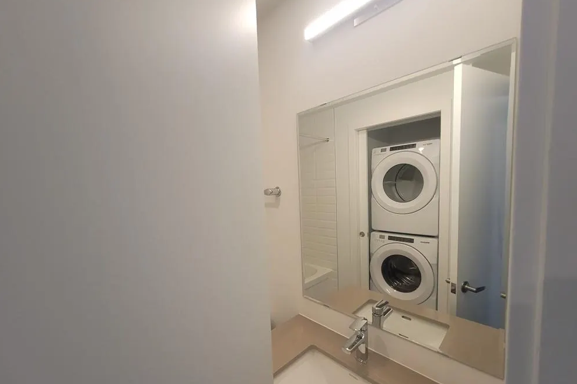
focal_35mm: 14
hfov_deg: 104.3
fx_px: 224
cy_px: 207
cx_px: 288
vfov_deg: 81.0
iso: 80
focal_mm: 1.74
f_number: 2.2
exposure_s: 1/60
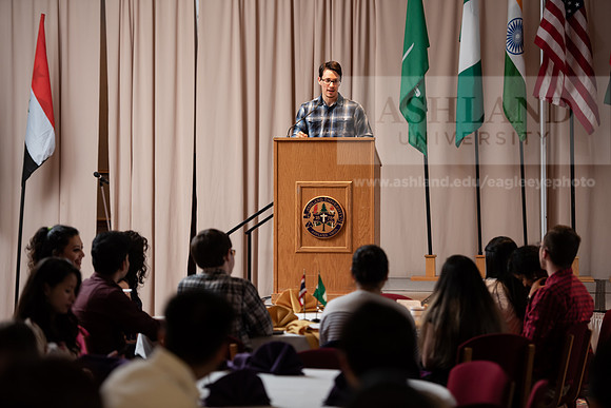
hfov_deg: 16.8
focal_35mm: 122
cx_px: 306
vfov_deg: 11.2
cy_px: 204
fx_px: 2071
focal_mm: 122
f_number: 3.2
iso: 1250
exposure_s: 1/200
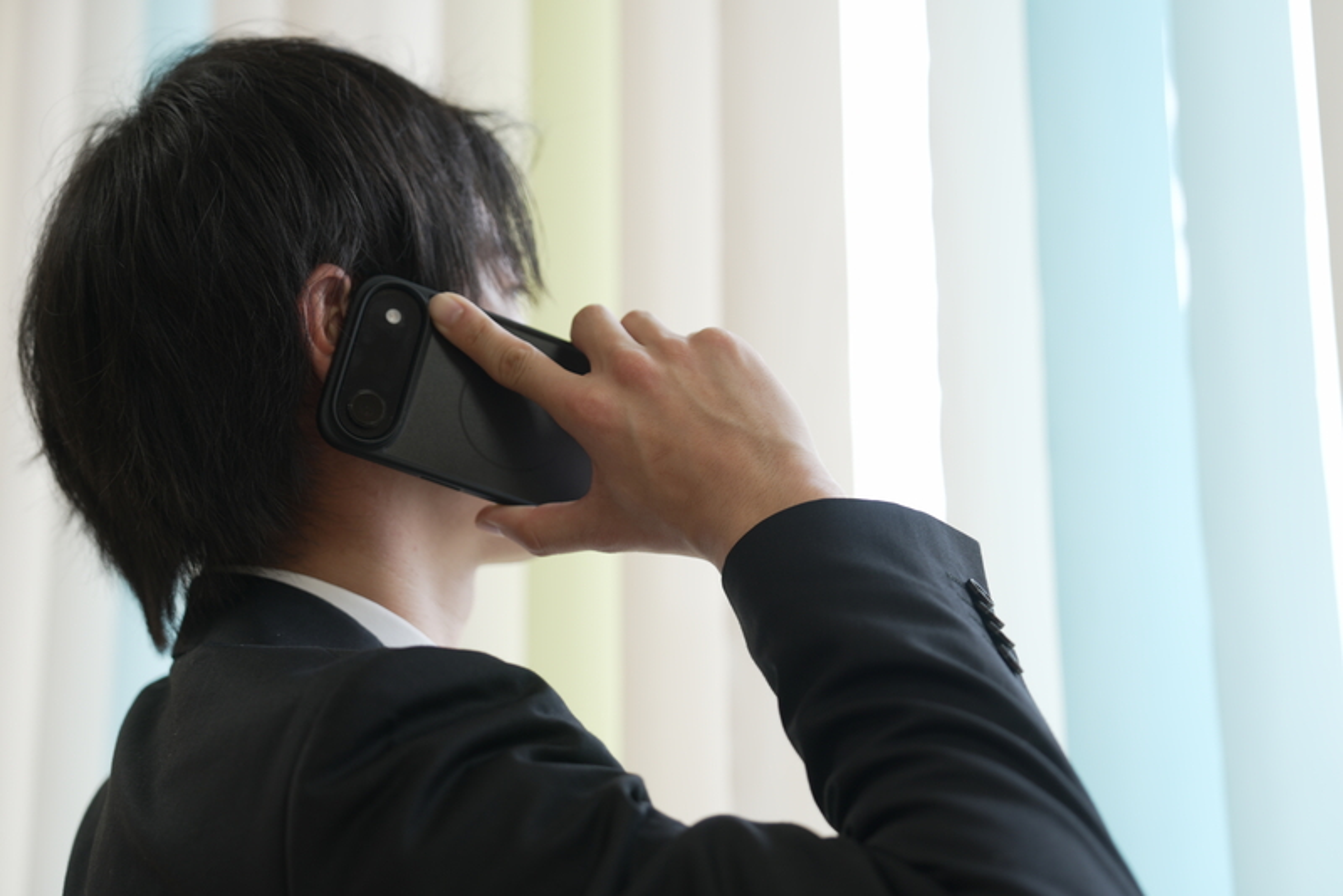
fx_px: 1866
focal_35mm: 50
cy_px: 448
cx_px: 672
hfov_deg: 39.6
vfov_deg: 27.0
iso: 100
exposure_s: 1/60
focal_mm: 50
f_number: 2.8
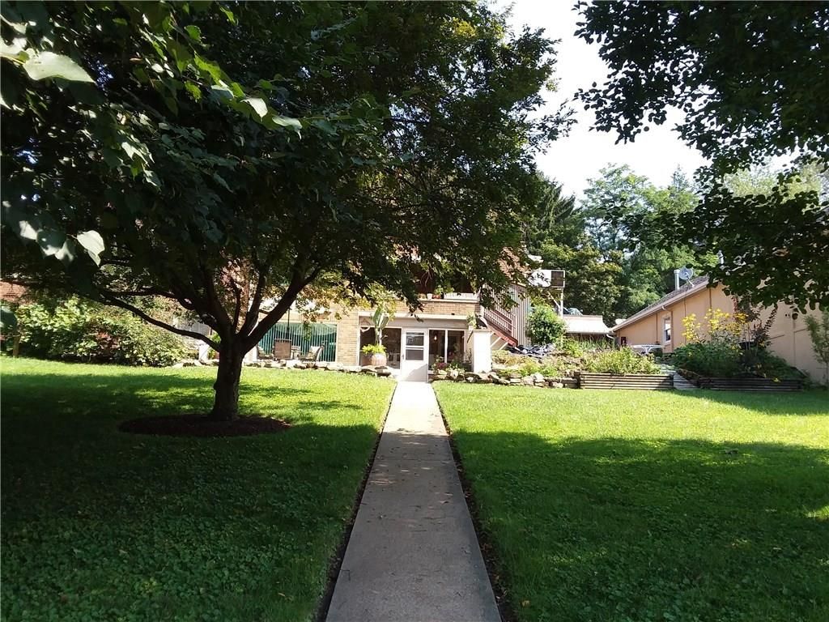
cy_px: 311
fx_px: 647
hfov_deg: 65.3
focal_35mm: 27
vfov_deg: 51.4
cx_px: 414
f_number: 1.9
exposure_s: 1/331
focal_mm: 2.91
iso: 50
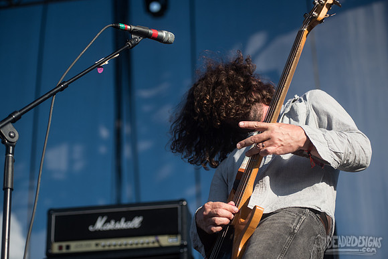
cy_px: 130
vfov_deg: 17.1
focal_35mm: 80
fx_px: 862
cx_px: 194
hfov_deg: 25.4
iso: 200
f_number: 4
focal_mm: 80
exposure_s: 1/1250
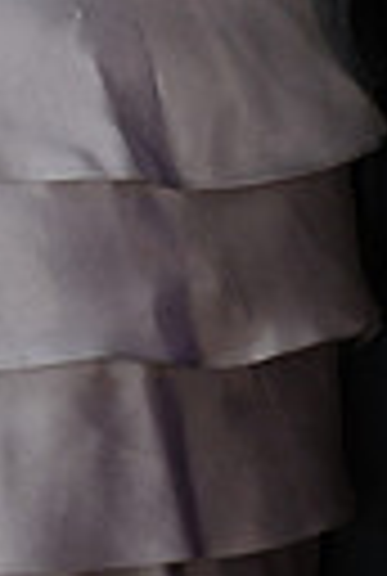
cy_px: -693
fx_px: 7618
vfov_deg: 4.3
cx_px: 182
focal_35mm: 475
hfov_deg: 2.9
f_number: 2.8
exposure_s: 1/125
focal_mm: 70
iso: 720
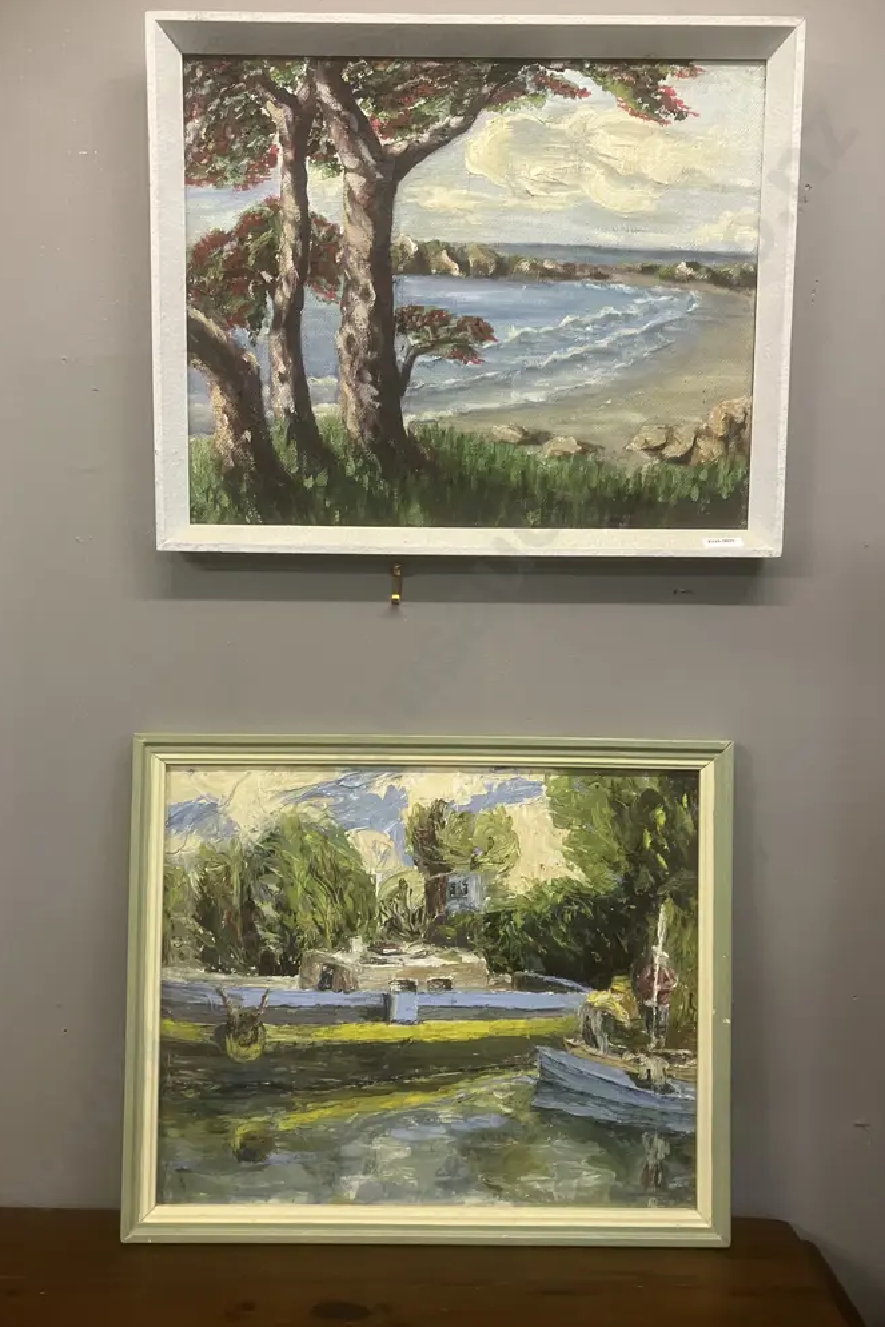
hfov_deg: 43.6
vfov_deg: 61.9
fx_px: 1106
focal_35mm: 30
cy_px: 664
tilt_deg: -3.4
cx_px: 430
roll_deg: -1.1
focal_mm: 3.99
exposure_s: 1/50
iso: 100
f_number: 1.8
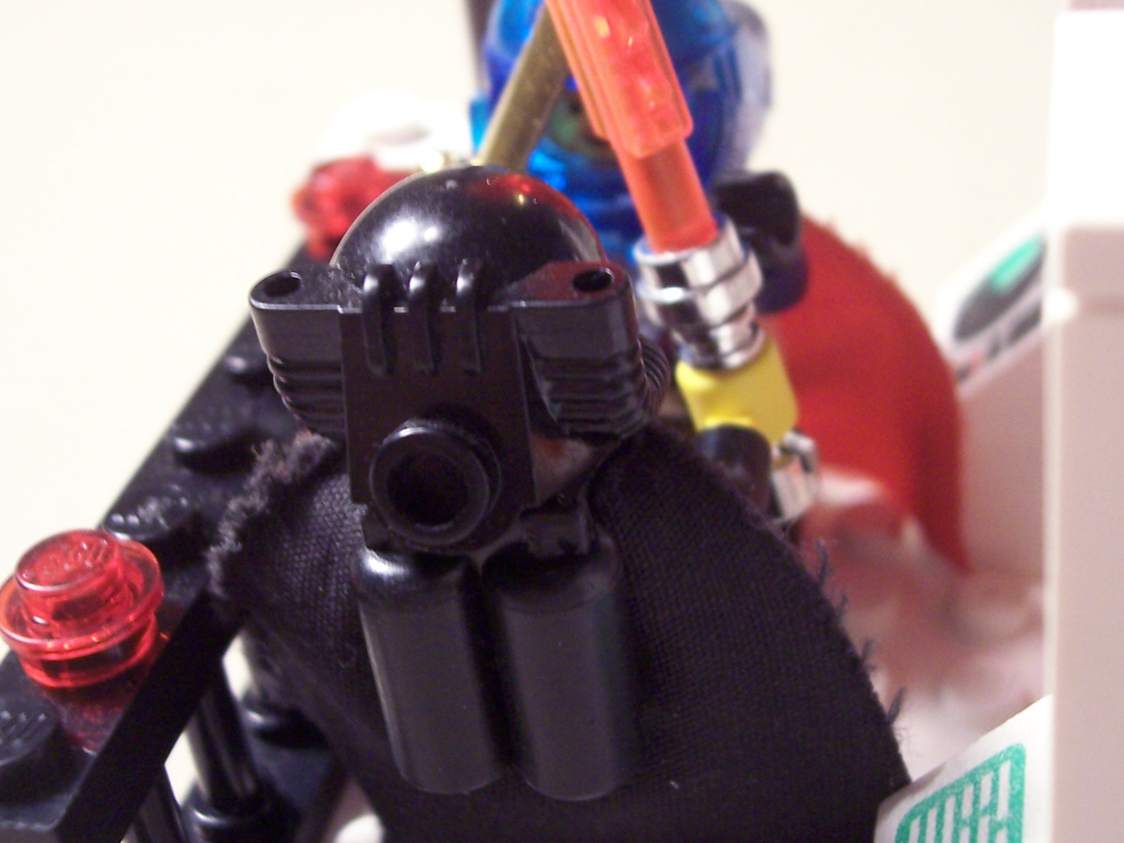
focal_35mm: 60
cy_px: 346
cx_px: 606
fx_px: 1948
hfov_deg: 32.2
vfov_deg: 24.4
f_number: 3.4
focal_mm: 8
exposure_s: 1/10
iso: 200
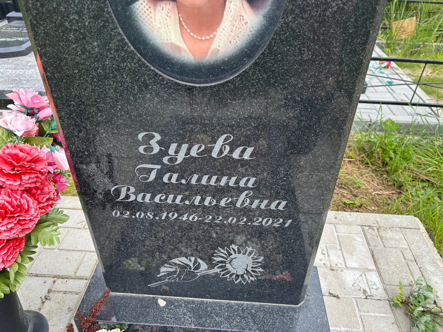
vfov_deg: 53.1
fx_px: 333
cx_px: 222
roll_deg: -1.3
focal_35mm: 26
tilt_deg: -40.0
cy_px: 166
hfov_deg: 67.3
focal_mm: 5.96
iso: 50
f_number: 1.6
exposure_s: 1/726
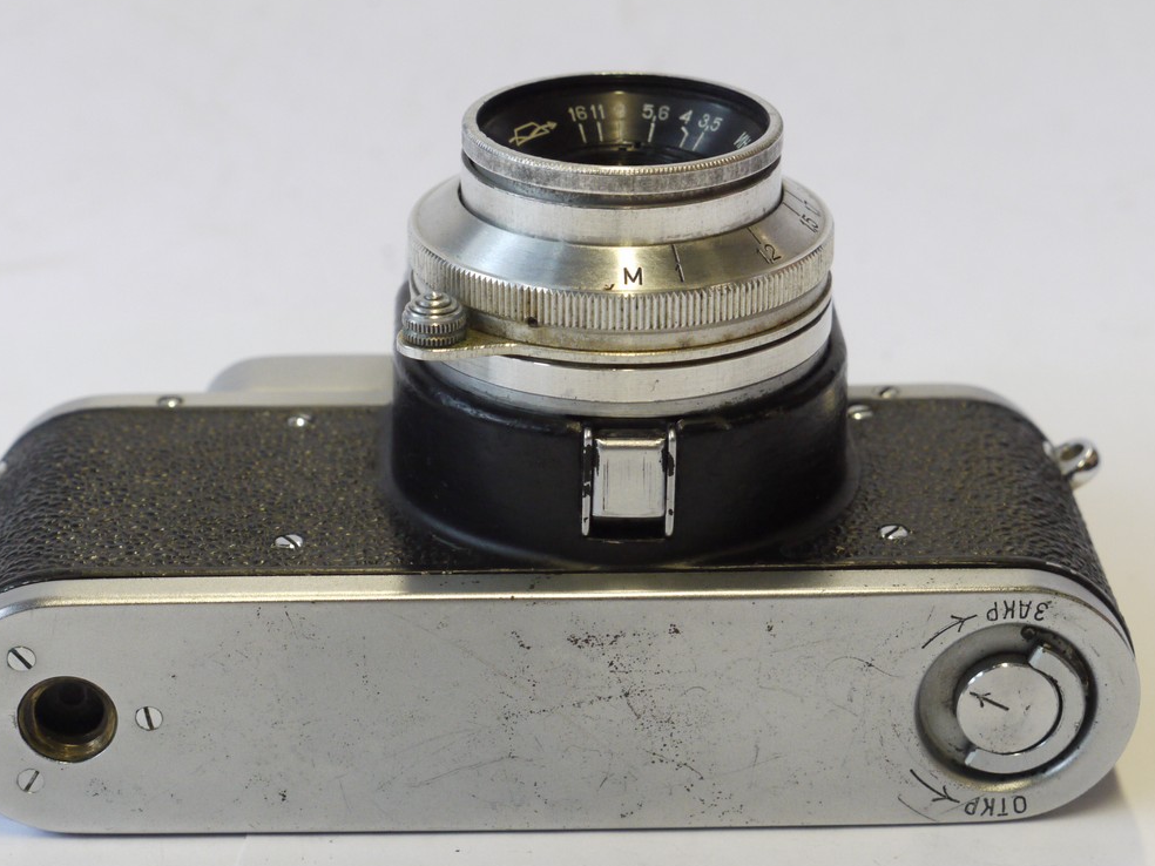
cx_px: 543
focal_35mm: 100
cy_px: 398
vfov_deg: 14.8
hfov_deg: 19.6
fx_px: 3337
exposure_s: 1/80
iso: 800
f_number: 7.1
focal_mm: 41
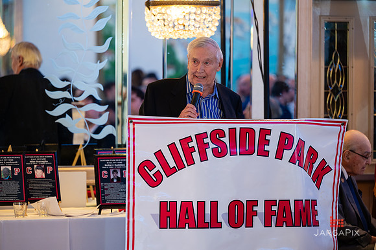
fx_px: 1729
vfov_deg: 8.3
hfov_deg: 12.4
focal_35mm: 166
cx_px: 188
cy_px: 125
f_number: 3.2
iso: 1250
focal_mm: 165
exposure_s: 1/125
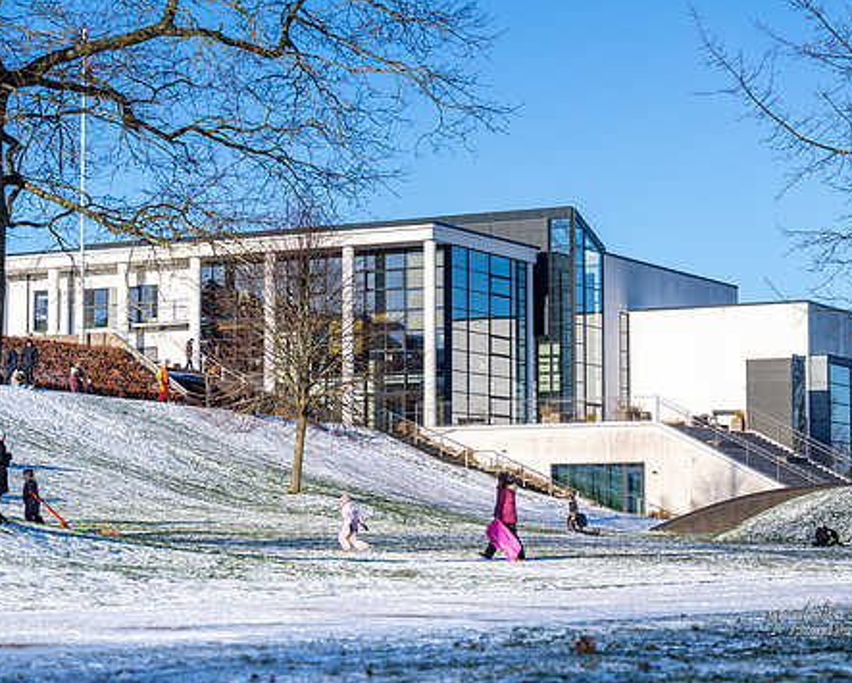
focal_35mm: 86
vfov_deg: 17.9
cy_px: 338
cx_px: 452
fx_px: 2170
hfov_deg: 22.2
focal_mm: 70
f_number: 3.5
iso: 160
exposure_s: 1/1600
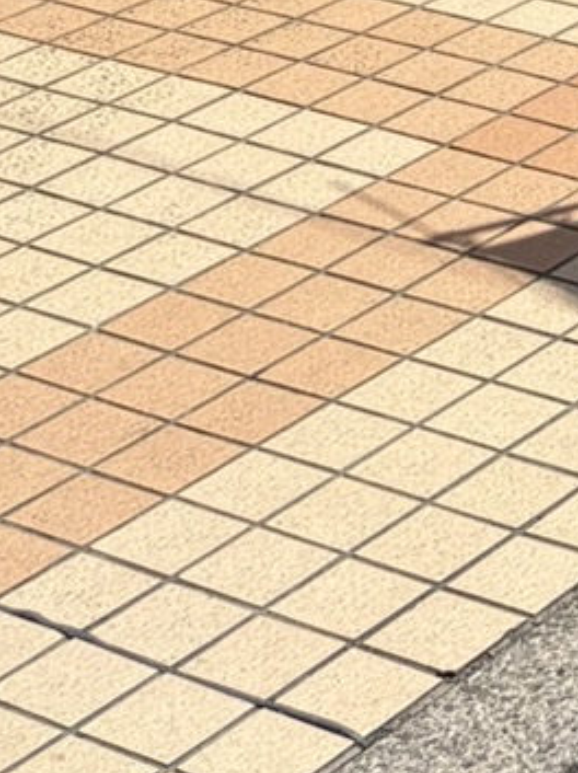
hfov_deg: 9.1
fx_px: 3368
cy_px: -1285
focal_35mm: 151
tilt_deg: +2.2
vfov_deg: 10.5
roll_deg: -1.2
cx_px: 1239
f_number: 1.6
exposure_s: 1/3623
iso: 50
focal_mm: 5.96
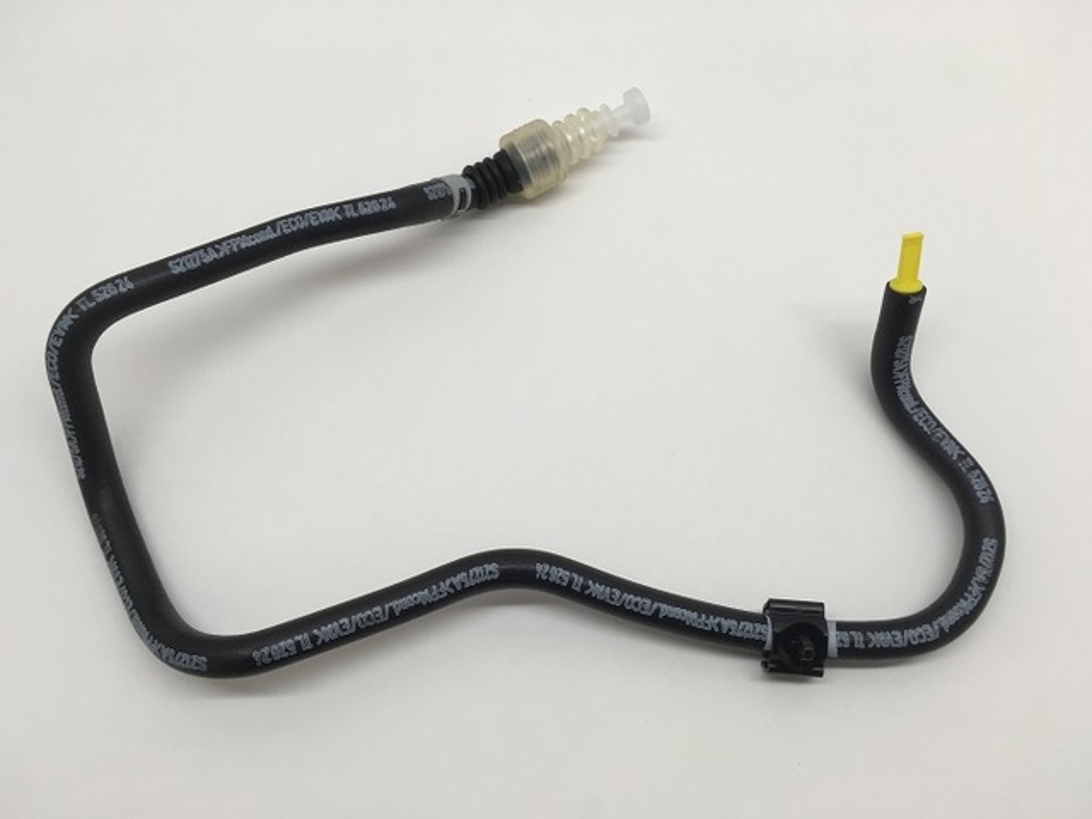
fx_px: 915
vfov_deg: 48.2
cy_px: 410
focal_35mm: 29
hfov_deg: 61.7
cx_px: 546
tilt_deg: -71.6
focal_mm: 4.15
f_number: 2.2
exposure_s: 1/120
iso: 40
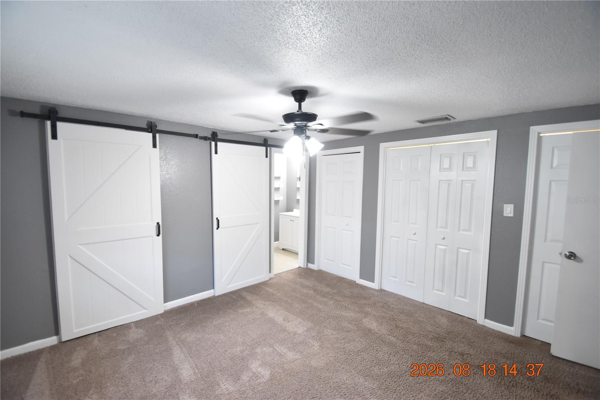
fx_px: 250
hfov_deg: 100.4
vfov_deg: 77.3
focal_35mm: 15
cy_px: 200
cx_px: 300
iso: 1400
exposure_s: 1/60
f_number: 3.5
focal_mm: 10
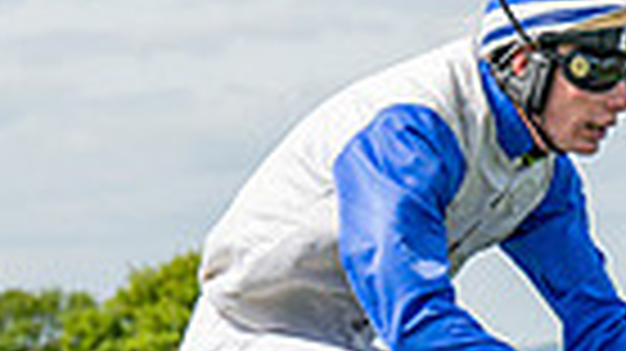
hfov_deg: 4.9
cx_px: 385
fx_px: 7283
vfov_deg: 2.7
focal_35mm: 439
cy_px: 837
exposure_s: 1/3200
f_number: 4
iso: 400
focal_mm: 70
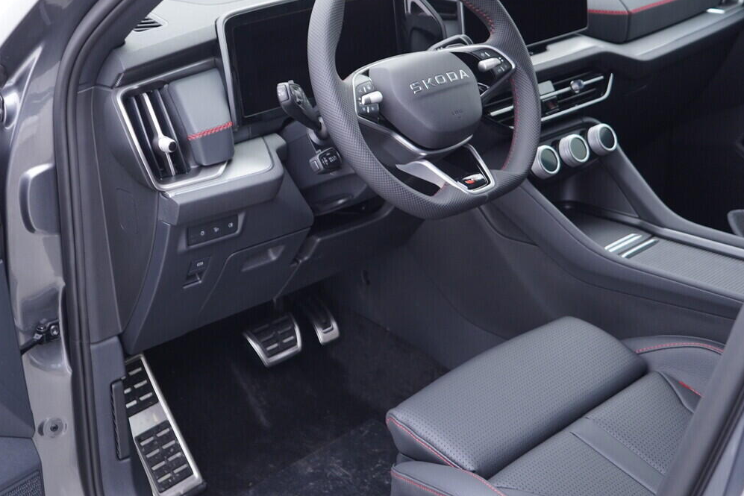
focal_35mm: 52
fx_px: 1075
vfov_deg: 25.9
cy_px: 186
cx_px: 258
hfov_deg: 37.8
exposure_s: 1/40
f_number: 2.8
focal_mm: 24
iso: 320
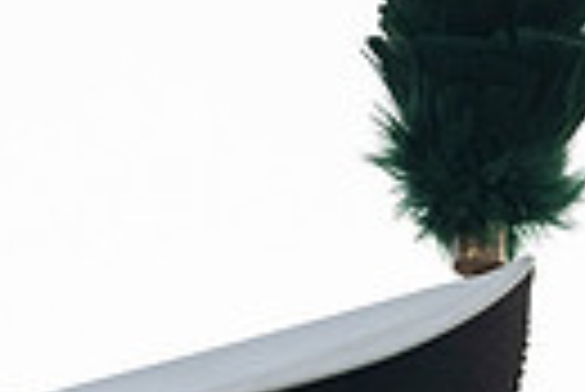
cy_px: 777
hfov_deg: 2.5
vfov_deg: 1.7
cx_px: 418
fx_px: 13389
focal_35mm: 823
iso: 5000
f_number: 4.5
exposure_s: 1/3200
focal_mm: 185
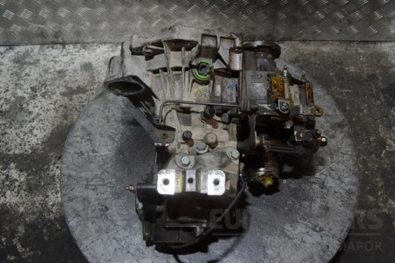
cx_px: 198
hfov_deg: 49.6
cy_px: 132
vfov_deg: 34.2
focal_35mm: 39
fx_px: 428
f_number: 4.2
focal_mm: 26
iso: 900
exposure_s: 1/30
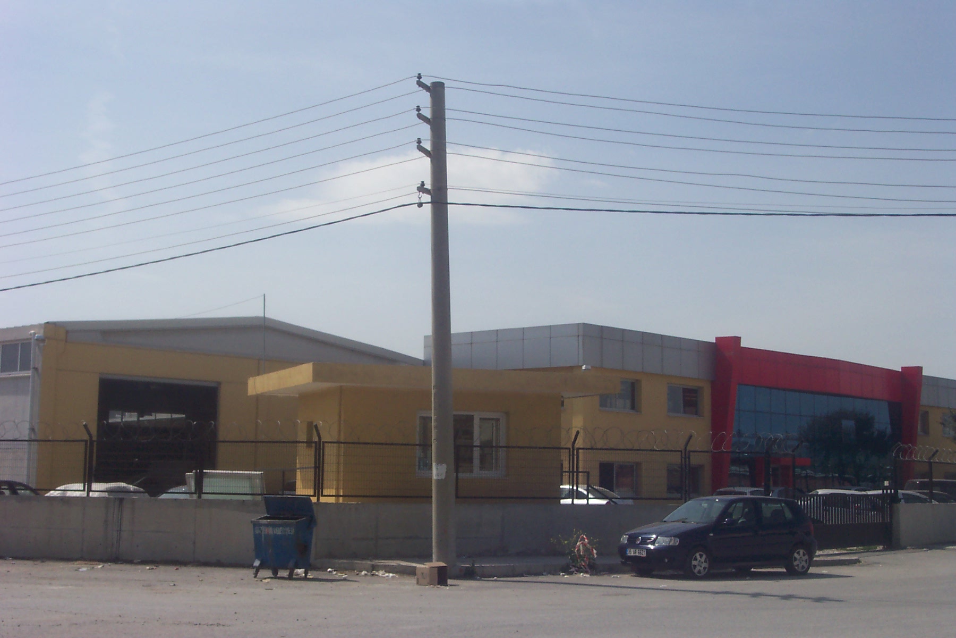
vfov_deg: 26.5
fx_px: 1354
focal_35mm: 51
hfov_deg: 38.9
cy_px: 319
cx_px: 478
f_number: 5.6
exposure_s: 1/1000
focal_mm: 10.7
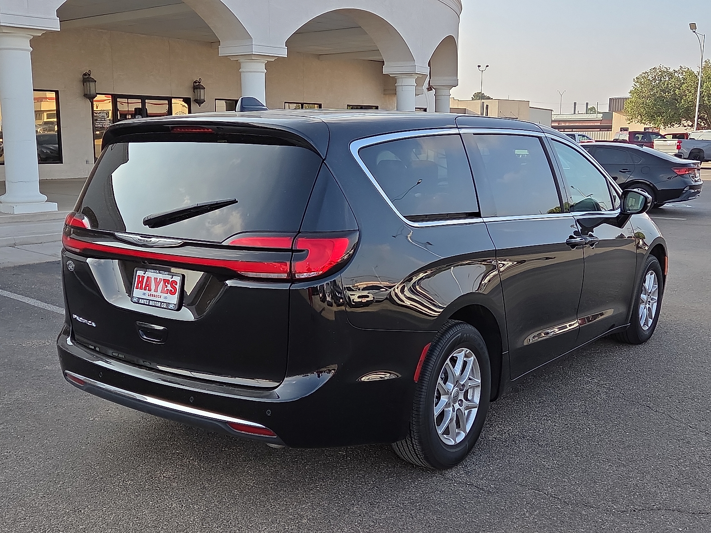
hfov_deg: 47.9
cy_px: 266
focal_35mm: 39
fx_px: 801
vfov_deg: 36.8
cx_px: 356
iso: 25
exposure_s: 1/714
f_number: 1.8
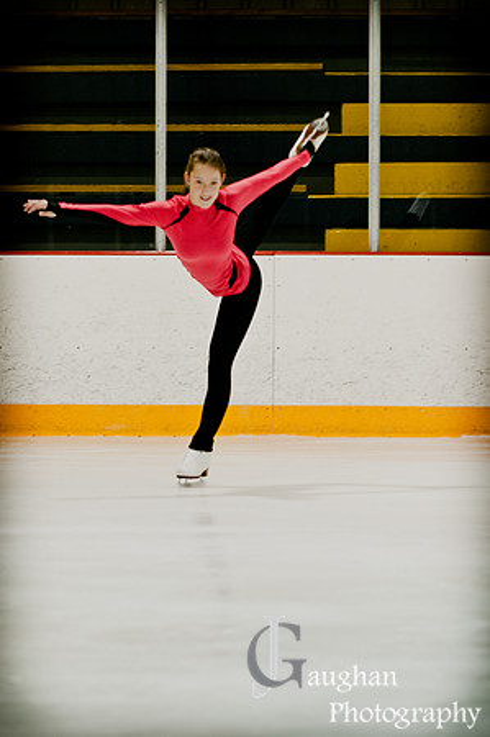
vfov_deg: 10.6
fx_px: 3990
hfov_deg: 7.0
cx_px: 245
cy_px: 368
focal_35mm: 195
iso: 800
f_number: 2.8
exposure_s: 1/125
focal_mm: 130
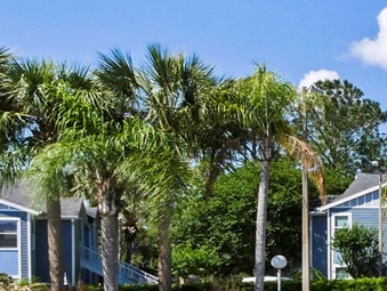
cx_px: 723
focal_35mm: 66
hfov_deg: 19.9
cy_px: 259
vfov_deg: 21.8
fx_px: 739
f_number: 8
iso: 200
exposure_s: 1/400
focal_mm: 7
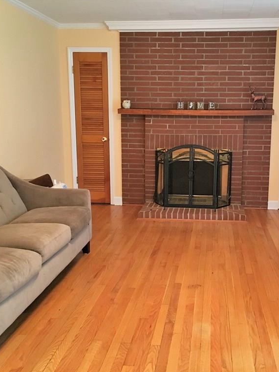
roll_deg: -0.2
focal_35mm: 39
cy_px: 186
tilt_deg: -10.4
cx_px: 176
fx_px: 419
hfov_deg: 36.6
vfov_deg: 47.9
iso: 200
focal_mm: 4.15
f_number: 2.2
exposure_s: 1/30
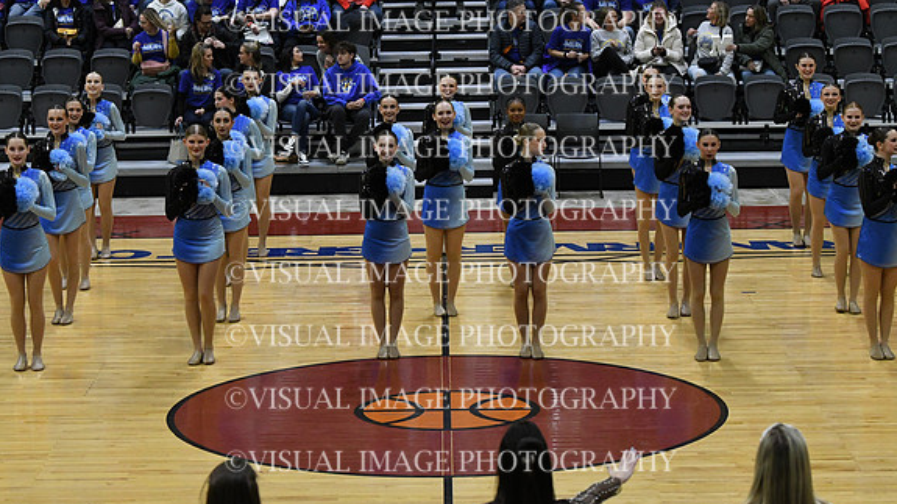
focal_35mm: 111
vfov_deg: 10.9
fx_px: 2639
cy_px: 241
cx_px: 451
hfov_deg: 19.3
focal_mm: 70
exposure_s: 1/500
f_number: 4
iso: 4000
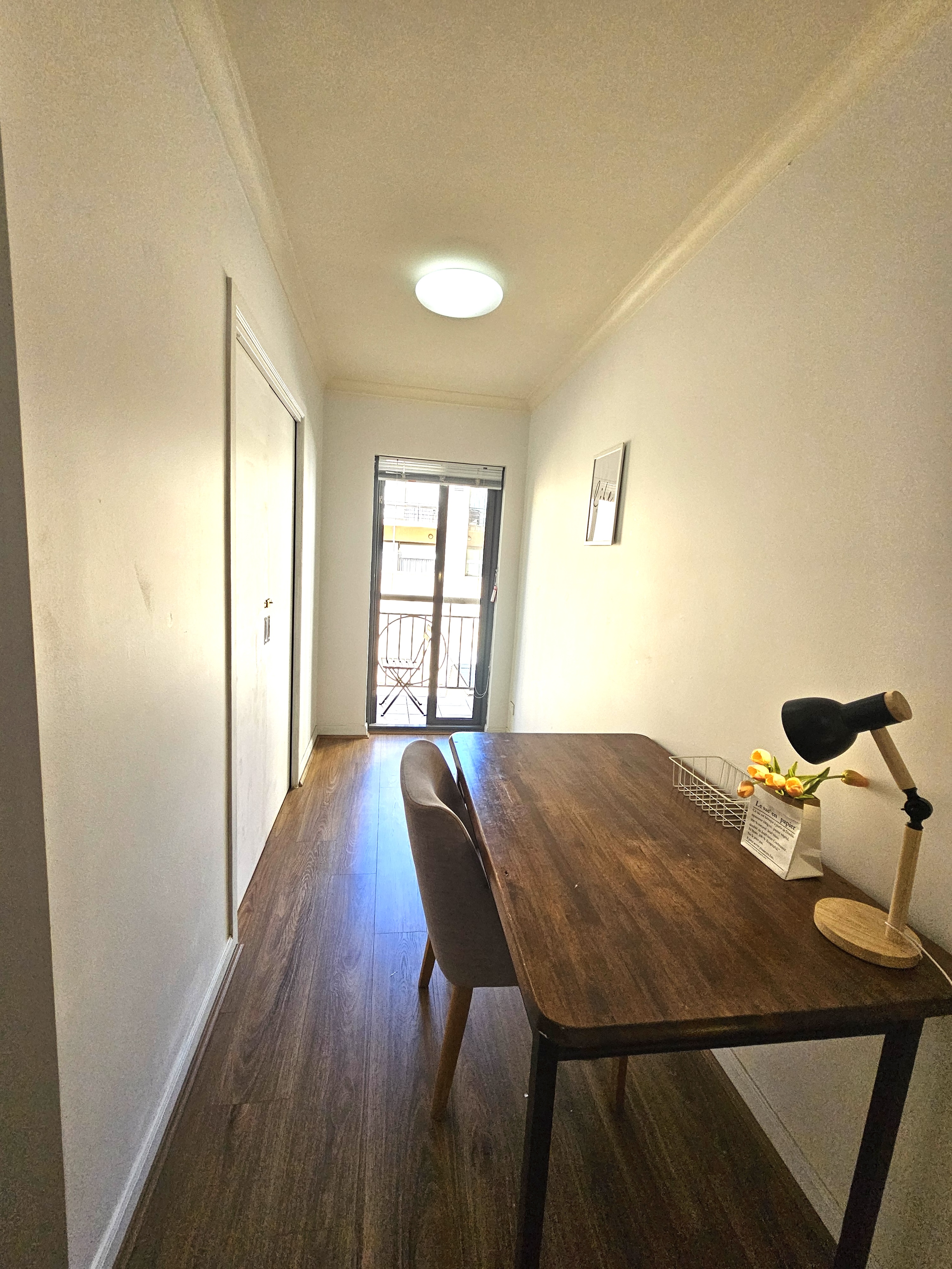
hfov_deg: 89.9
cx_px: 476
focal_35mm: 13
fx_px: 477
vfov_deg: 106.2
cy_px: 634
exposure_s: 1/359
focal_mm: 2.2
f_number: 2.2
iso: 200
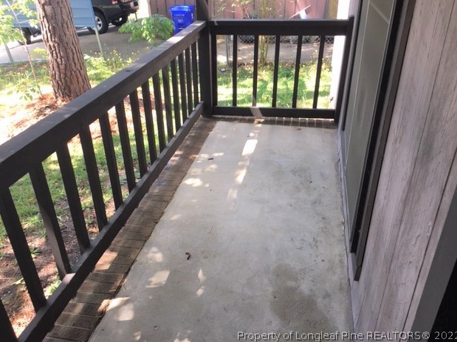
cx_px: 227
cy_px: 167
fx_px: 396
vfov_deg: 46.8
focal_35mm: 30
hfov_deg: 60.0
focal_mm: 4.15
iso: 40
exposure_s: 1/120
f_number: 2.2
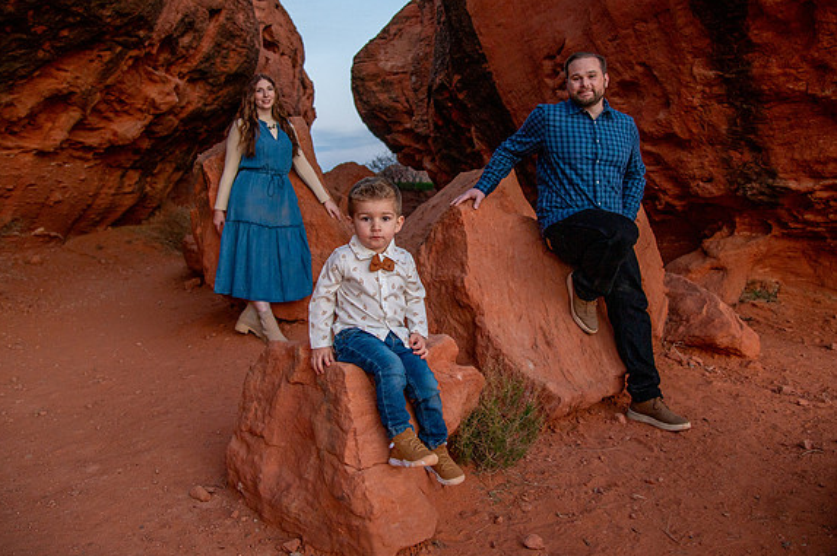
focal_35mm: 30
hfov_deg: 62.0
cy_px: 228
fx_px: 697
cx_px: 427
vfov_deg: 43.4
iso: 640
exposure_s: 1/250
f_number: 4
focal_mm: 24
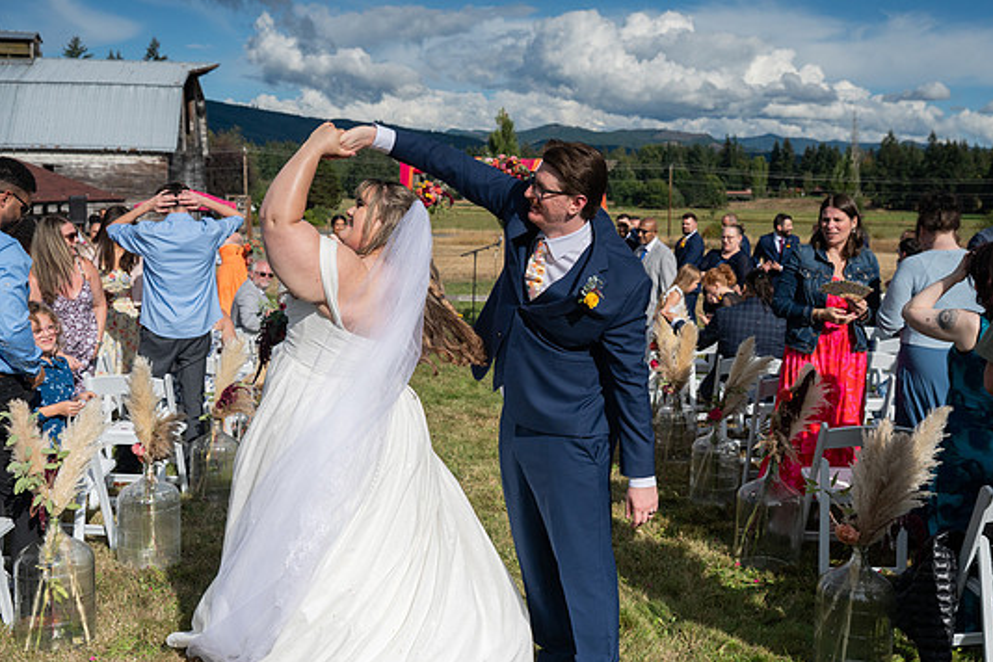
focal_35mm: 38
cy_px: 330
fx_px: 1048
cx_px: 537
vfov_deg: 35.1
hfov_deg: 50.6
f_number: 5
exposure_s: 1/8000
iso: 400
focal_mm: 35
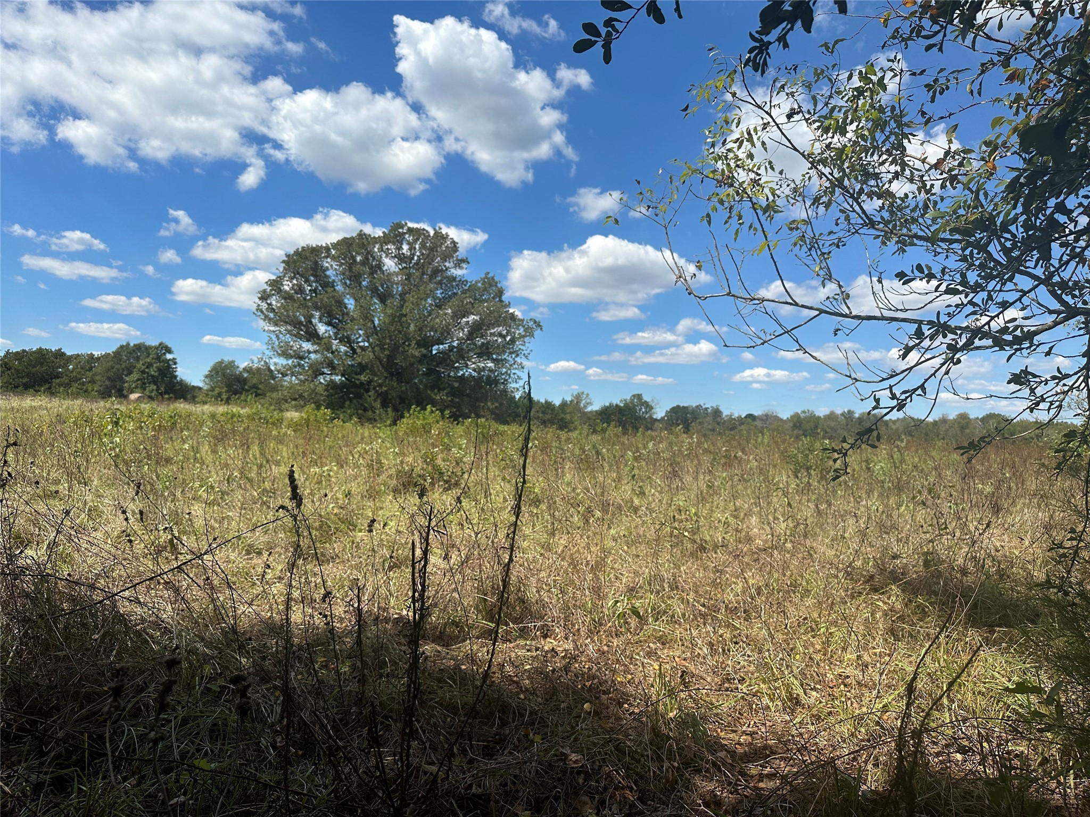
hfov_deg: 71.6
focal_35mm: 24
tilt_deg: +1.9
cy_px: 408
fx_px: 756
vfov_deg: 56.8
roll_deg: -3.0
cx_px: 545
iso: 80
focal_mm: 6.86
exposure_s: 1/5525
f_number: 1.78
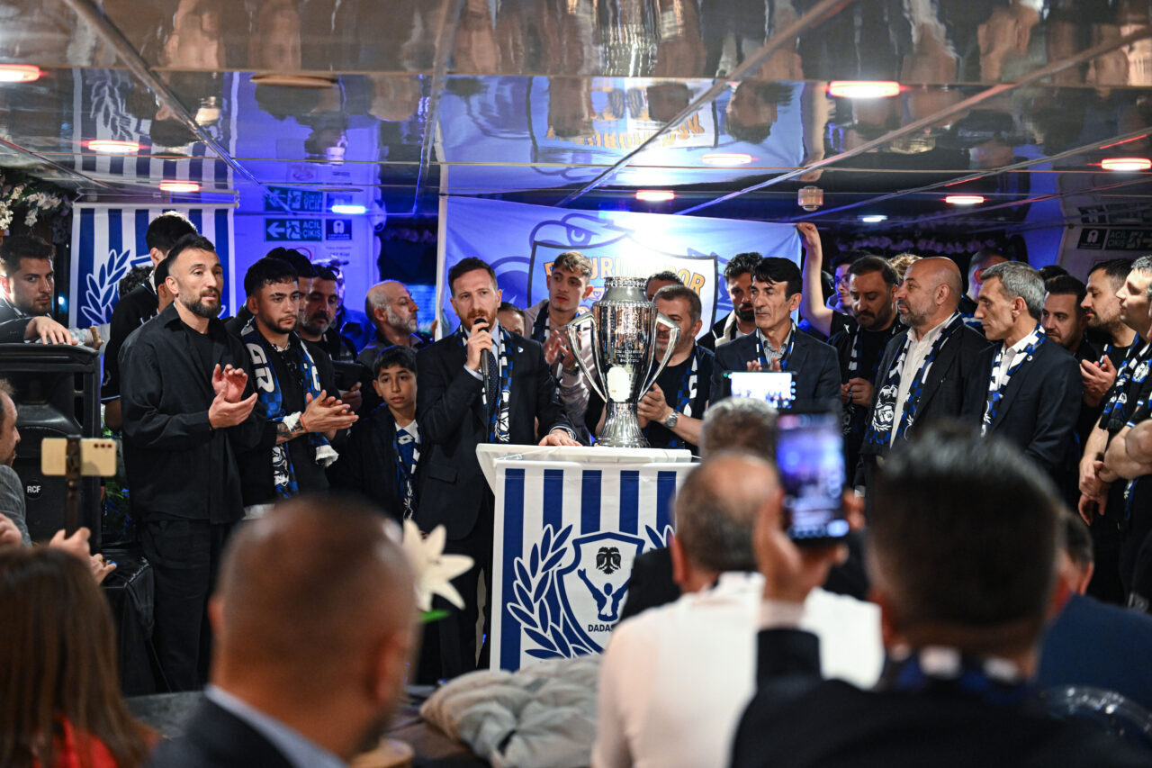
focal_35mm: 70
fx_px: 2240
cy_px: 384
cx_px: 576
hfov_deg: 28.8
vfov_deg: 19.5
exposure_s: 1/60
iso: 4000
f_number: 2.8
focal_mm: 70
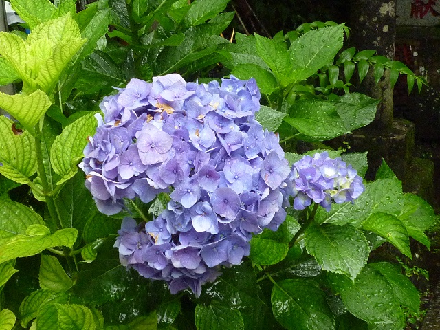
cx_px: 220
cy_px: 165
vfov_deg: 22.6
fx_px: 826
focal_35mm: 65
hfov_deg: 29.8
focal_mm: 5.8
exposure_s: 1/200
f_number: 3.6
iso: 320
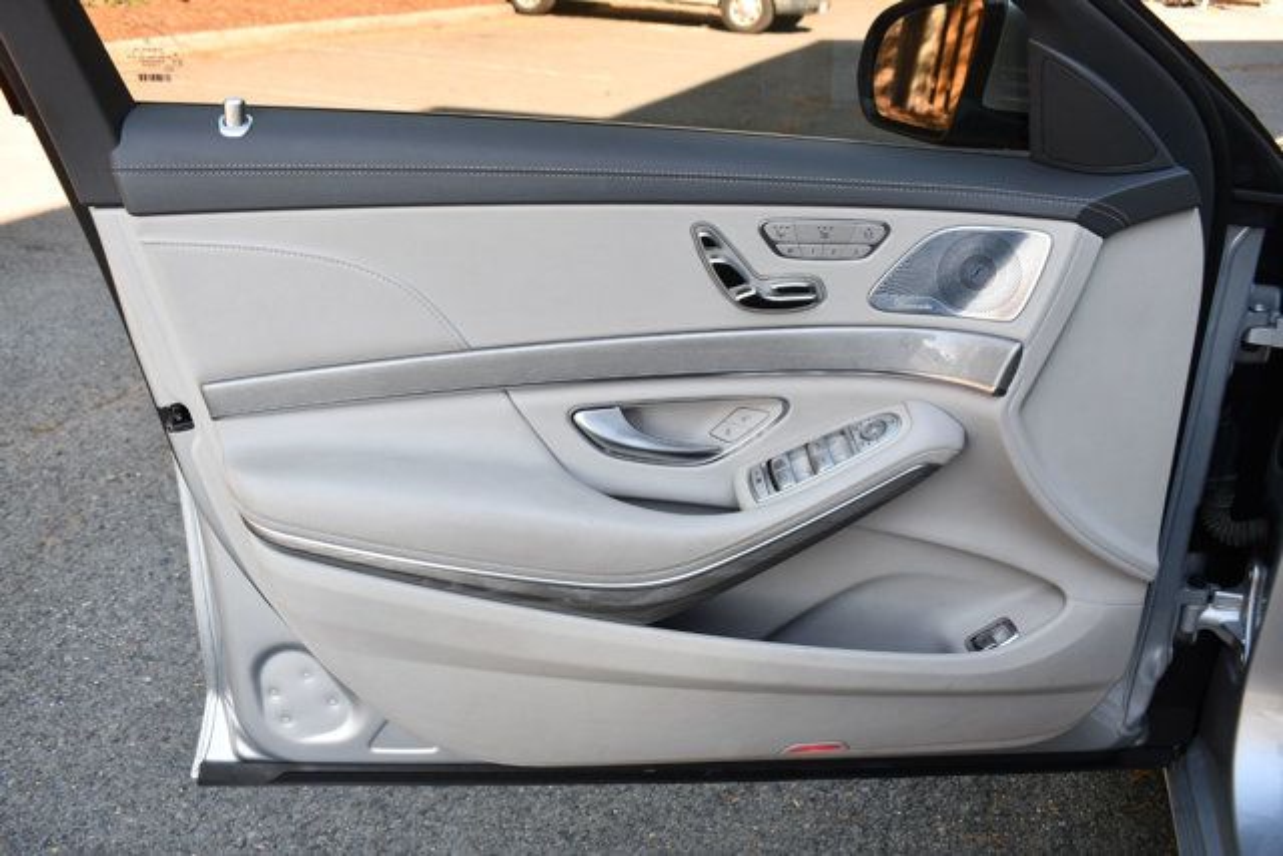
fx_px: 1105
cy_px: 428
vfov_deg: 42.3
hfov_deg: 60.3
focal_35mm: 31
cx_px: 642
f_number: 5.6
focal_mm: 21
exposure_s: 1/250
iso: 400
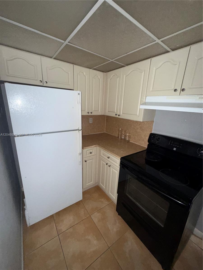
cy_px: 135
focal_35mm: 14
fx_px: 109
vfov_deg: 102.1
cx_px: 102
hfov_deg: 85.7
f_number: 2.2
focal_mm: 2.22
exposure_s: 1/30
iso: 200
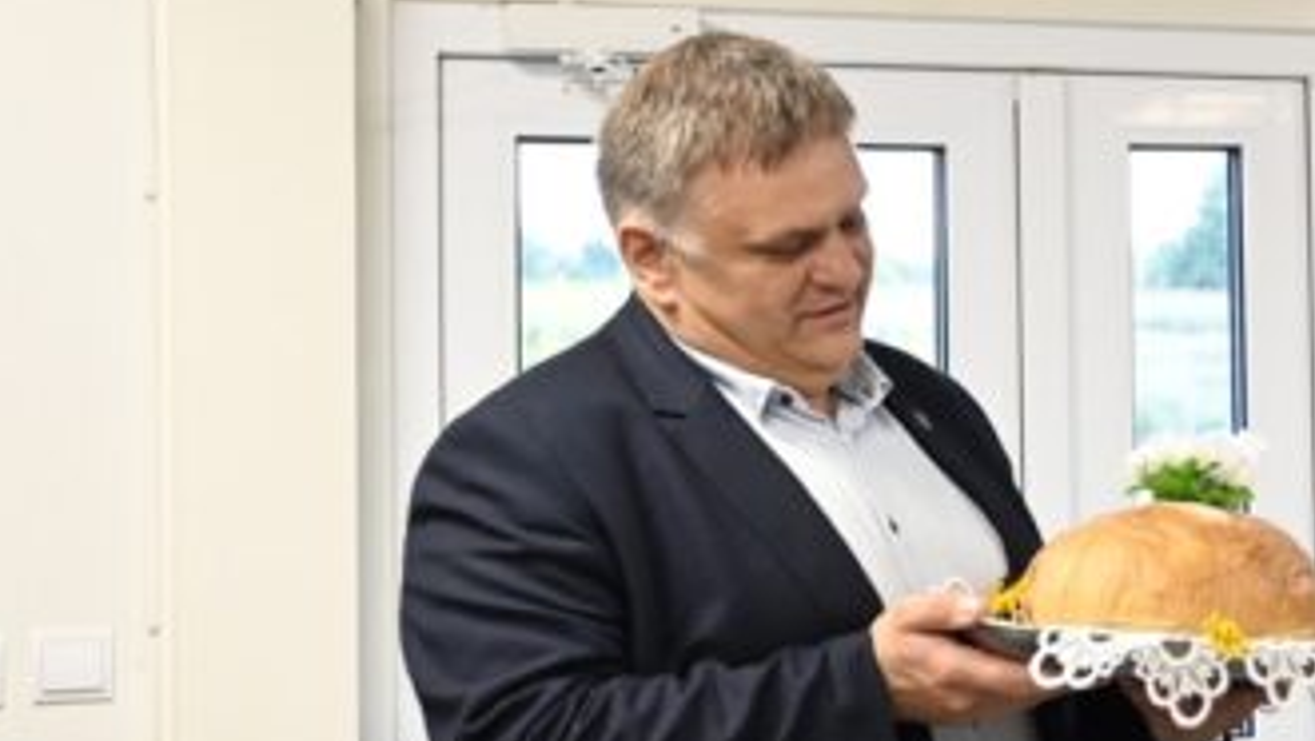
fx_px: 2791
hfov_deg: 25.7
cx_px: 1180
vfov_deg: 15.1
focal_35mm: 80
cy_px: 323
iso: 1600
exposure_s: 1/125
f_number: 2.8
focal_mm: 28
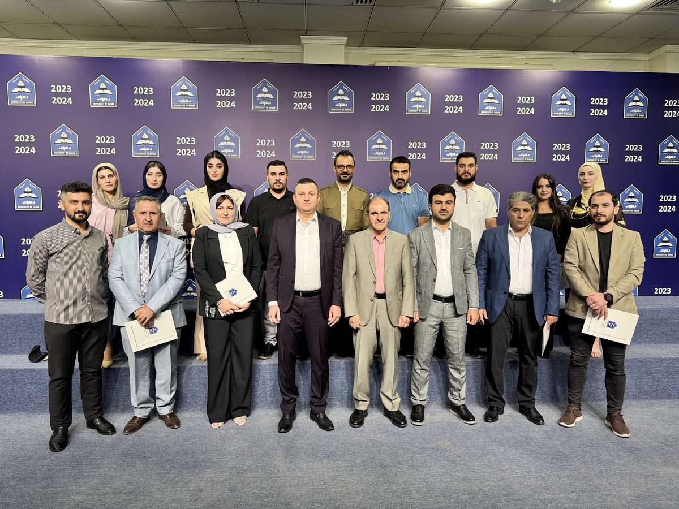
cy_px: 254
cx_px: 340
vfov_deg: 56.8
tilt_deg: -4.3
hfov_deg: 71.6
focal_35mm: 24
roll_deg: -0.2
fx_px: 471
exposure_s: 1/101
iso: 100
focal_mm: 6.76
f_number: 1.78
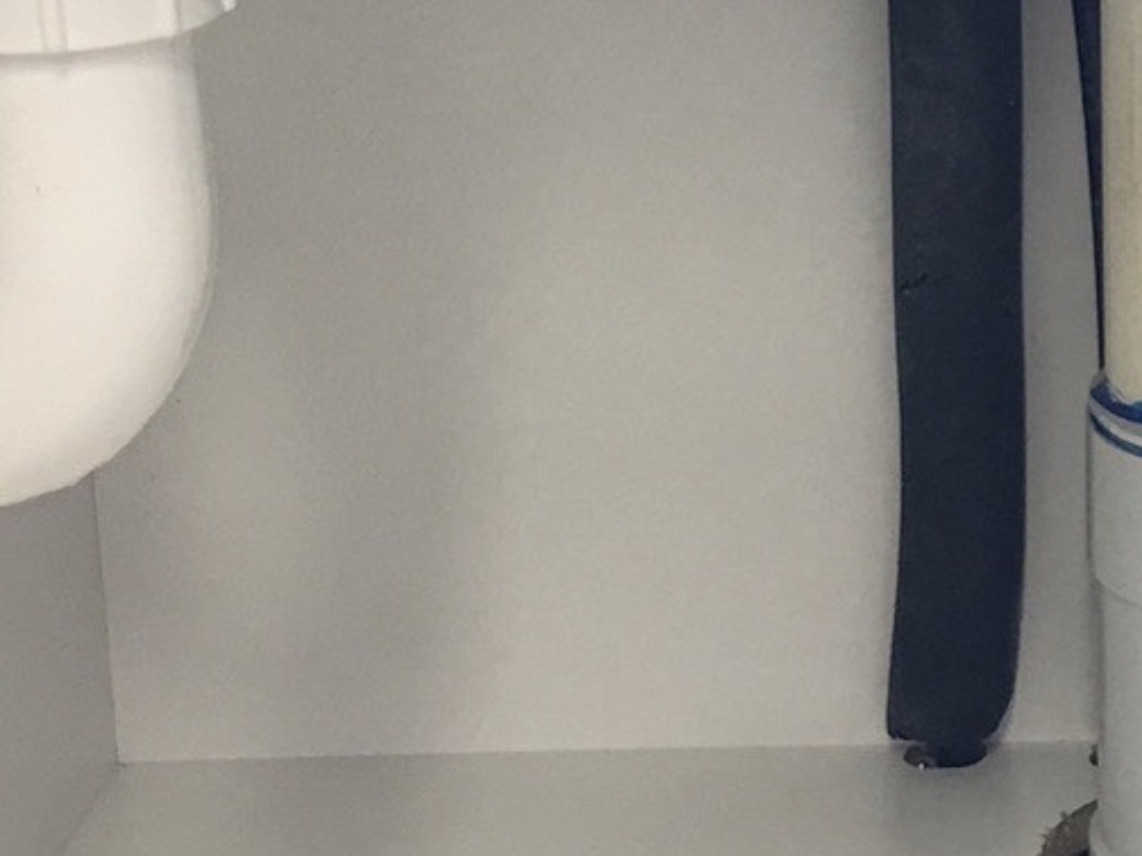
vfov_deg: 12.5
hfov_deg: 16.0
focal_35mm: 118
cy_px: 109
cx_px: 1417
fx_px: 3892
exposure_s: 1/17
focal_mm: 4.15
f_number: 2.2
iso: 40
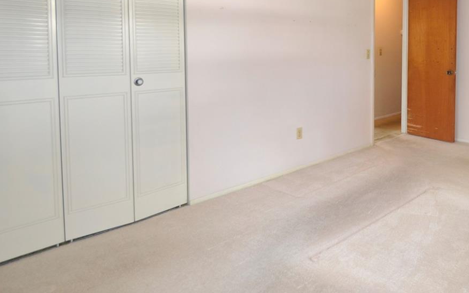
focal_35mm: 28
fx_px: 358
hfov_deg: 59.5
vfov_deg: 42.3
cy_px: 54
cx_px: 395
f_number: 4
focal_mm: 10
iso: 400
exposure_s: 1/60
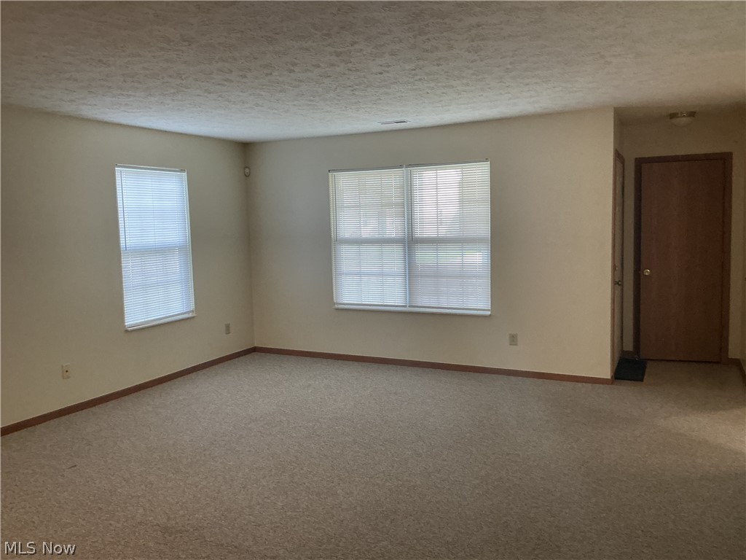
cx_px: 373
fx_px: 625
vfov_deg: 48.2
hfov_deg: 61.7
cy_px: 280
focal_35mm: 29
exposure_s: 1/60
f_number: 1.8
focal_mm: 3
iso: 125
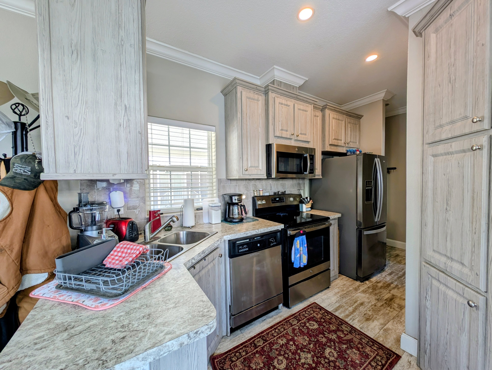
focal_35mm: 12
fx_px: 171
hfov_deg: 110.5
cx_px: 246
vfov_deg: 94.6
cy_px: 185
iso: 48
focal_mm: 2.23
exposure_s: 1/120
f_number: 1.95
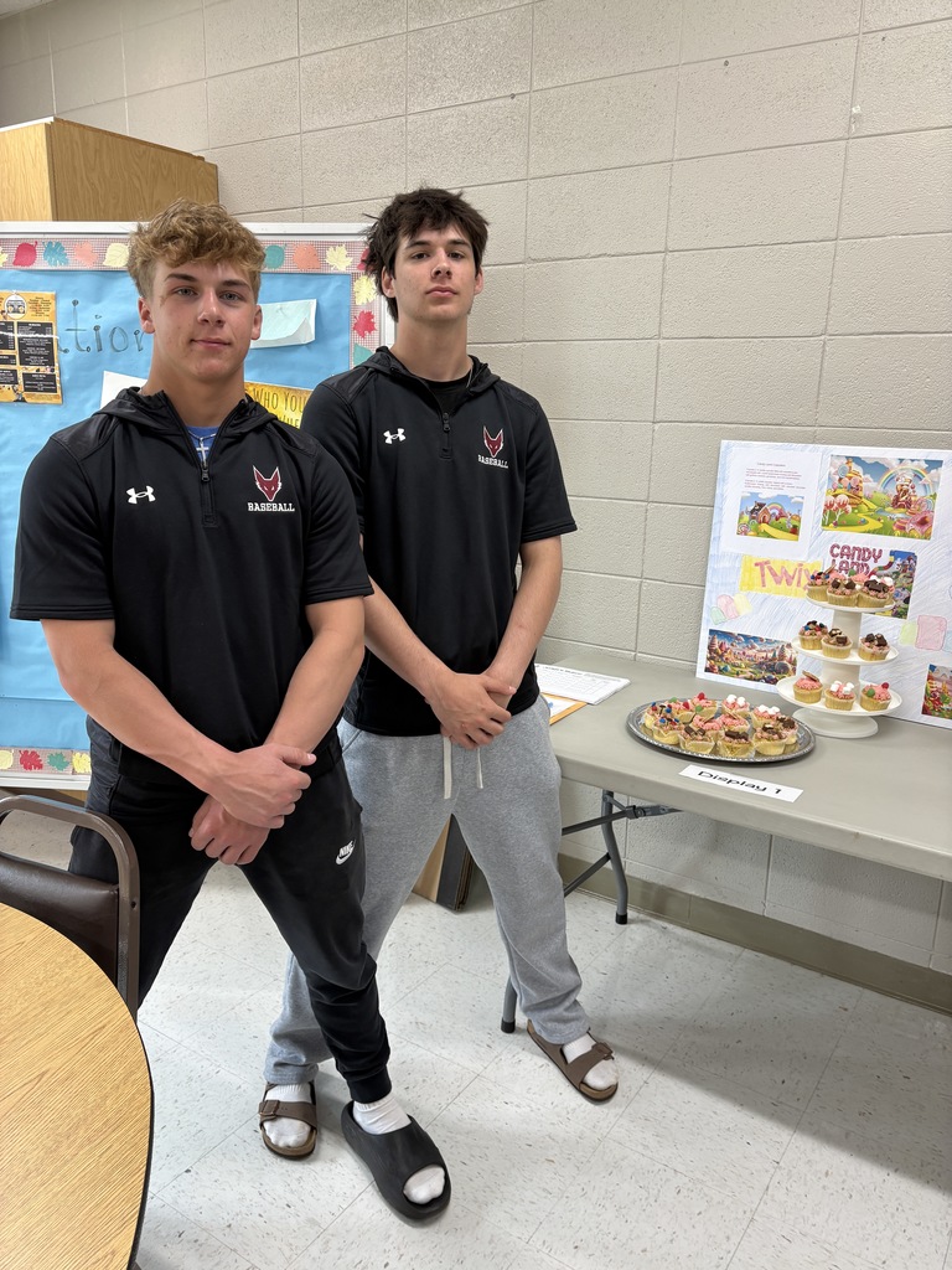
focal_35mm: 26
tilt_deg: -14.4
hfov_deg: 53.1
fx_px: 953
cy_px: 635
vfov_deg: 67.3
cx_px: 476
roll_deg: -1.5
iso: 100
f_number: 1.6
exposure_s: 1/75
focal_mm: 5.96
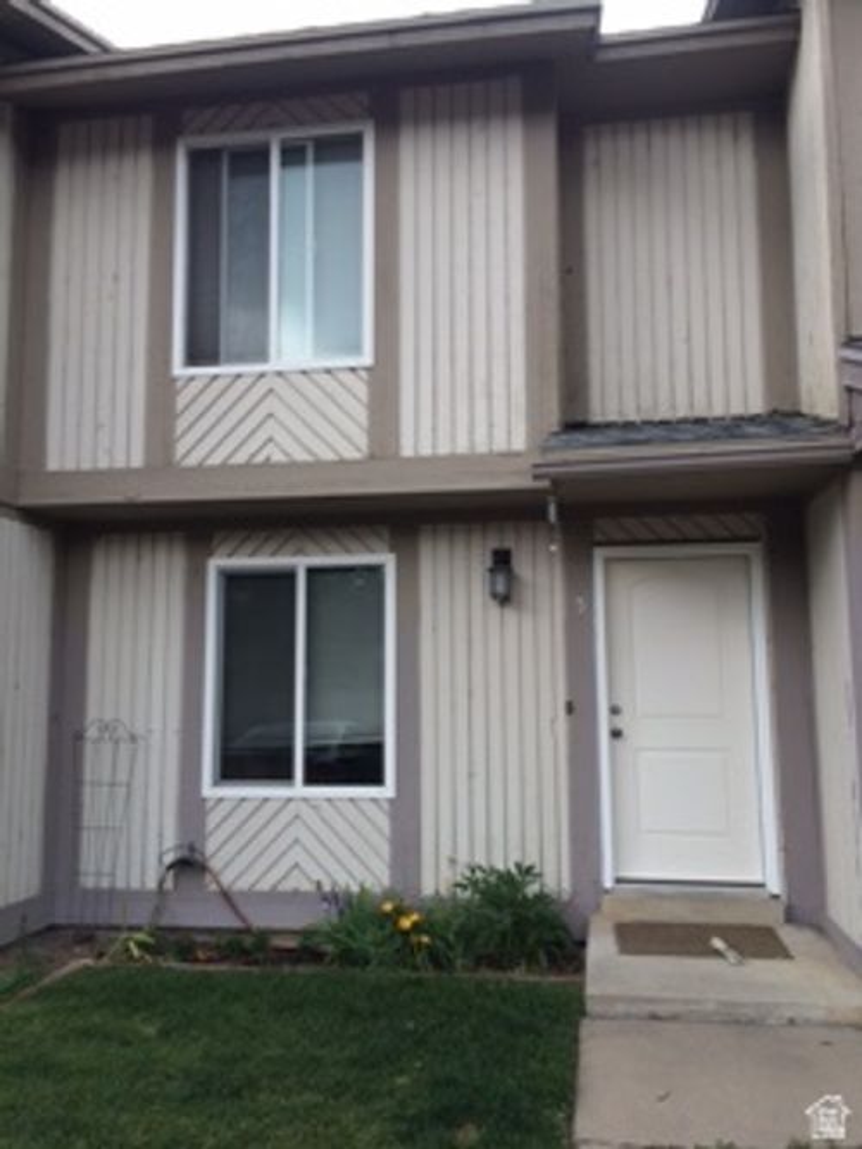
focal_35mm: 29
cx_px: 431
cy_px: 574
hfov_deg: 48.2
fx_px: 963
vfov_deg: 61.7
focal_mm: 4.15
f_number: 2.2
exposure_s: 1/229
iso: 32
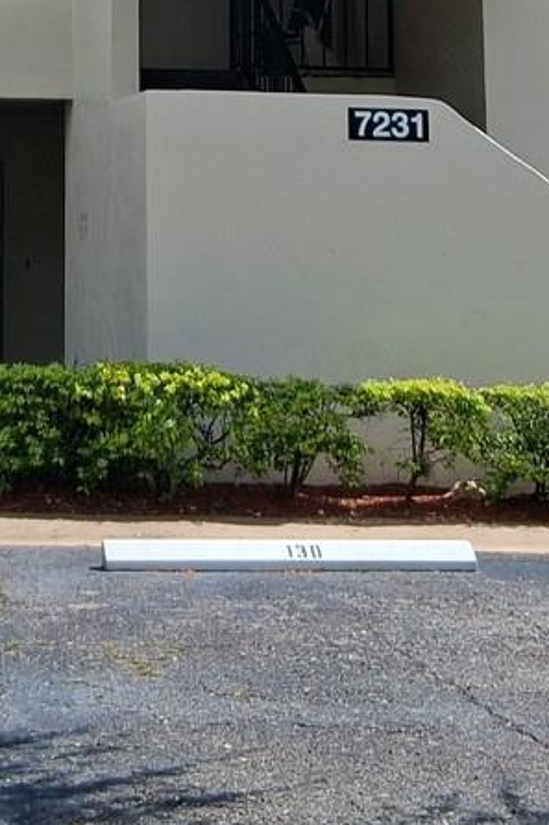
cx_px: -179
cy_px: -115
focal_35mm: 97
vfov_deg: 20.0
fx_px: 2220
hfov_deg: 13.5
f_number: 1.8
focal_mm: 3.98
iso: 25
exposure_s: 1/805
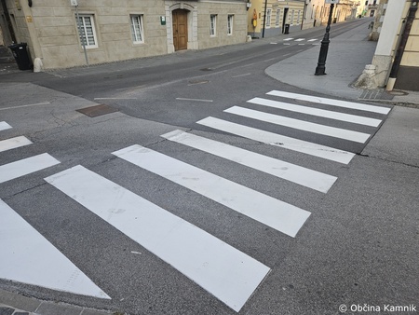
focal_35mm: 23
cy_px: 158
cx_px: 210
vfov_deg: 58.9
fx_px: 279
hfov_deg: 73.9
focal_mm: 5.4
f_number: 1.8
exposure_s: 1/292
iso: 25
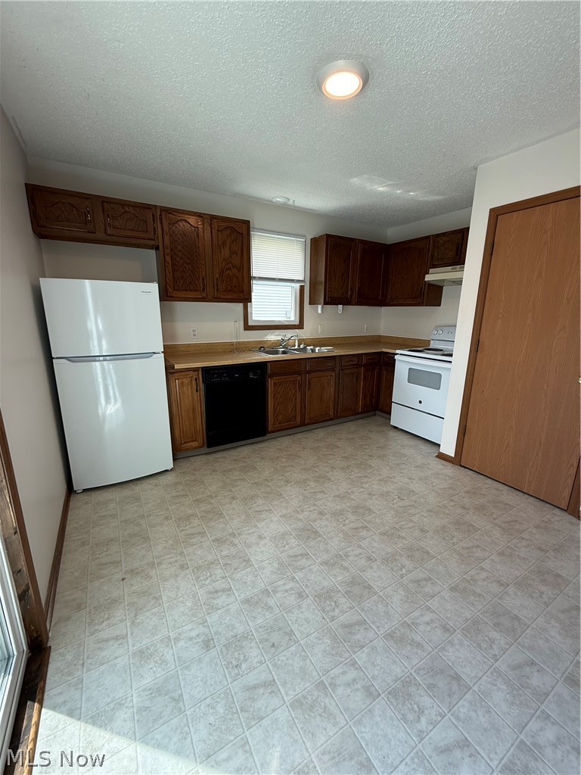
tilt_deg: -13.0
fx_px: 313
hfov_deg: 85.7
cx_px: 290
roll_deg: -0.6
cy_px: 388
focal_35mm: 14
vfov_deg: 102.1
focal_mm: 2.22
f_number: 2.2
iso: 100
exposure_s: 1/120
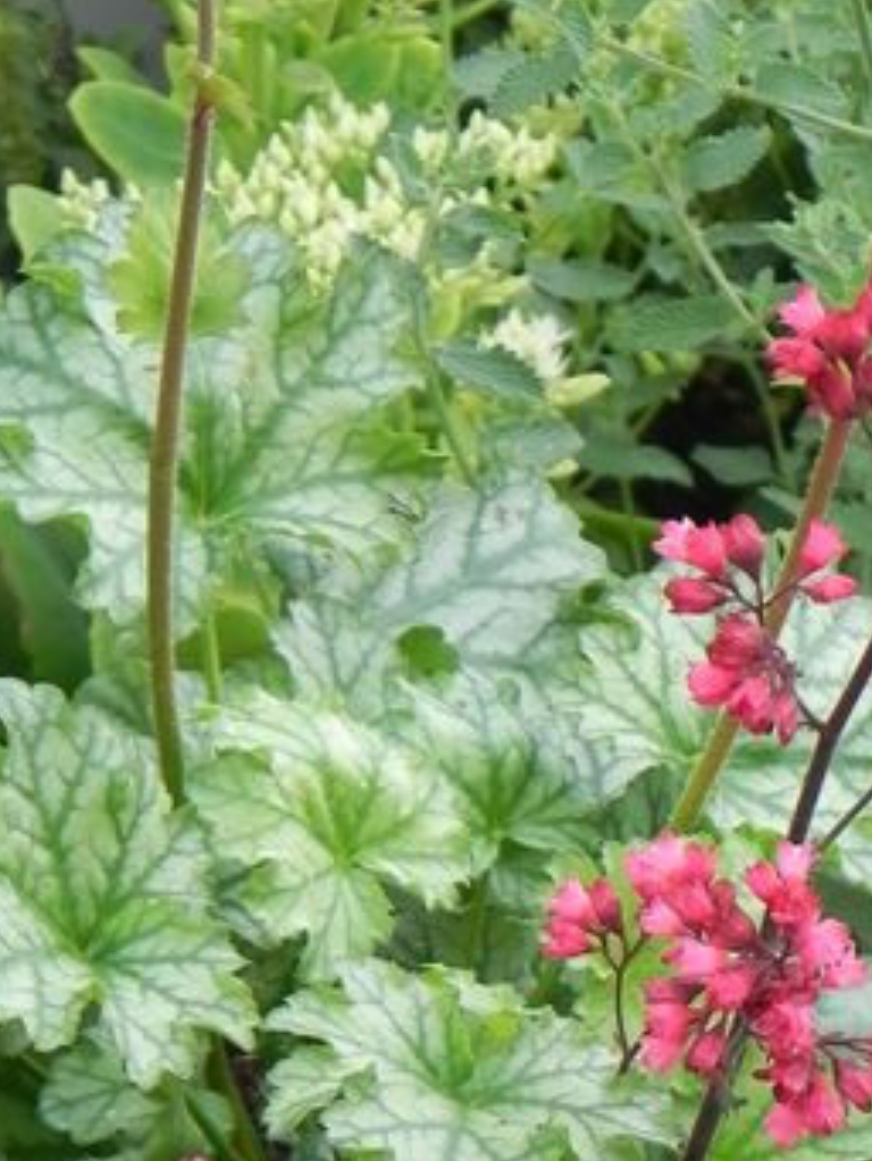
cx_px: 674
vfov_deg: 5.2
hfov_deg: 3.9
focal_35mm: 380
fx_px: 12755
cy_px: 950
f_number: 5
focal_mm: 28.8
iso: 160
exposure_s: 1/160
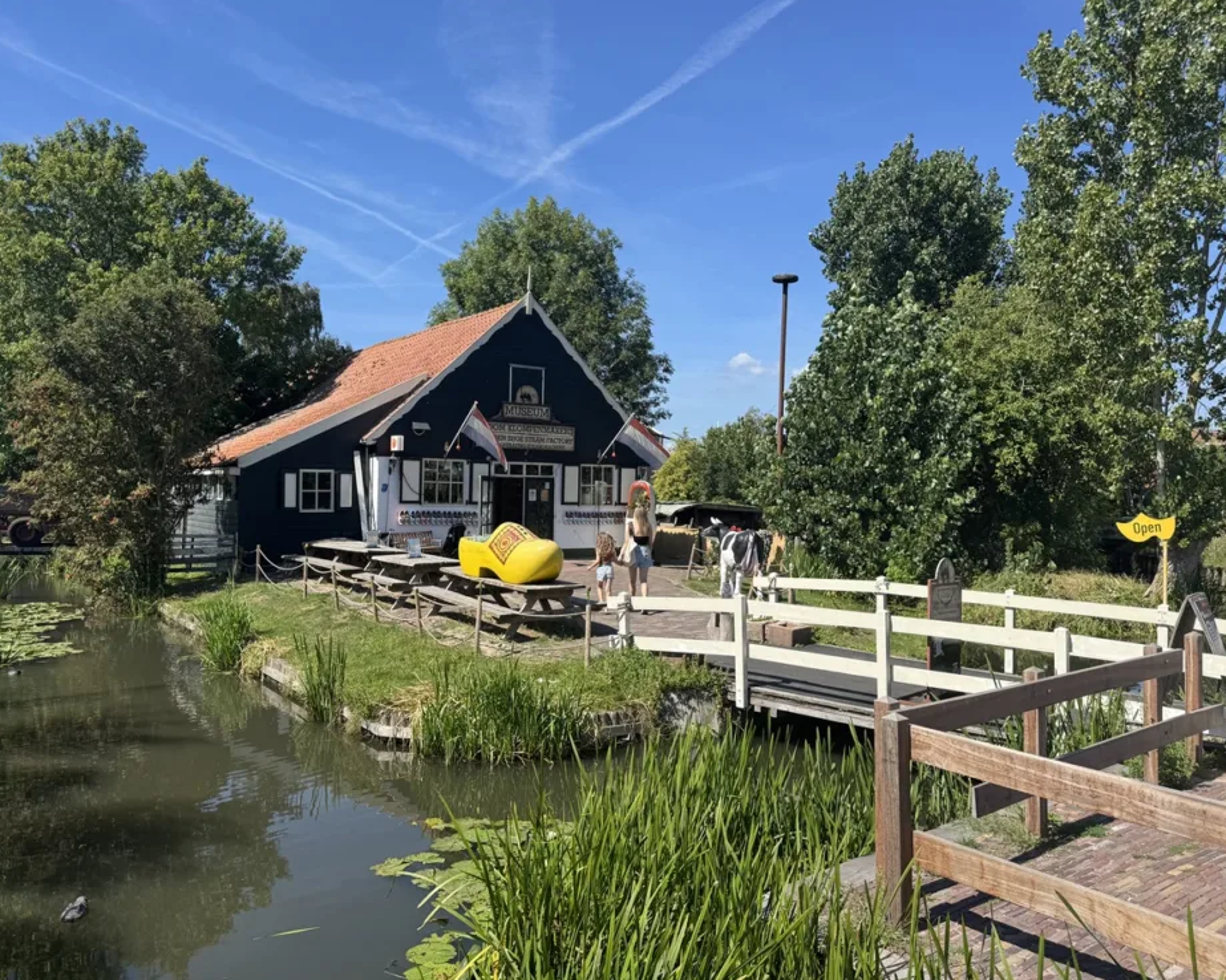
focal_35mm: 26
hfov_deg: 66.0
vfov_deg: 54.9
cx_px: 596
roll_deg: -0.5
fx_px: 943
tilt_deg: +1.3
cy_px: 473
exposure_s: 1/3247
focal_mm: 6.76
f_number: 1.78
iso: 80
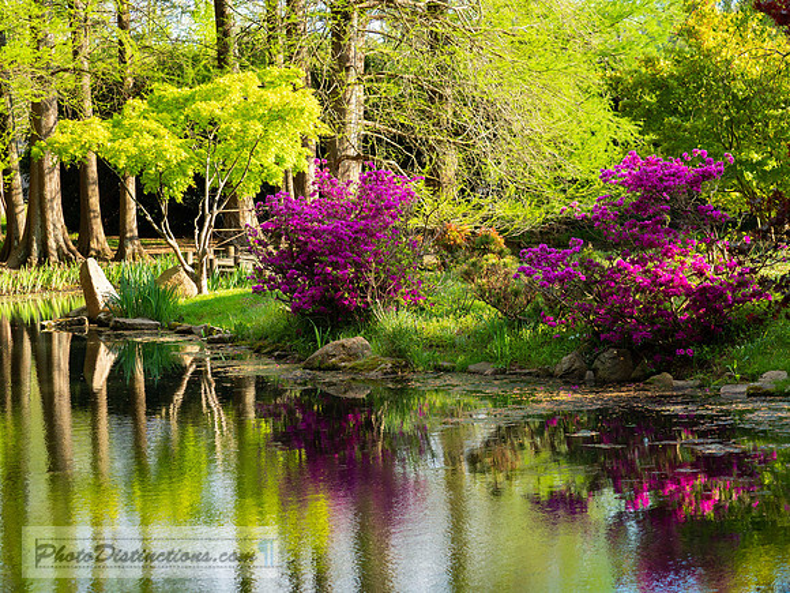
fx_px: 2602
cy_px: 296
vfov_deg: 13.0
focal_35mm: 114
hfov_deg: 17.3
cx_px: 395
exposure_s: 1/320
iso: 200
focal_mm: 57
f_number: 3.5
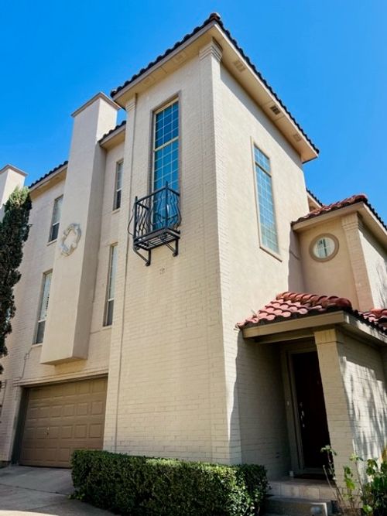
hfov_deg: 53.0
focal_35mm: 26
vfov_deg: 67.3
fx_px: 388
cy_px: 258
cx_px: 194
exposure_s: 1/2353
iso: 50
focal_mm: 5.7
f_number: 1.5
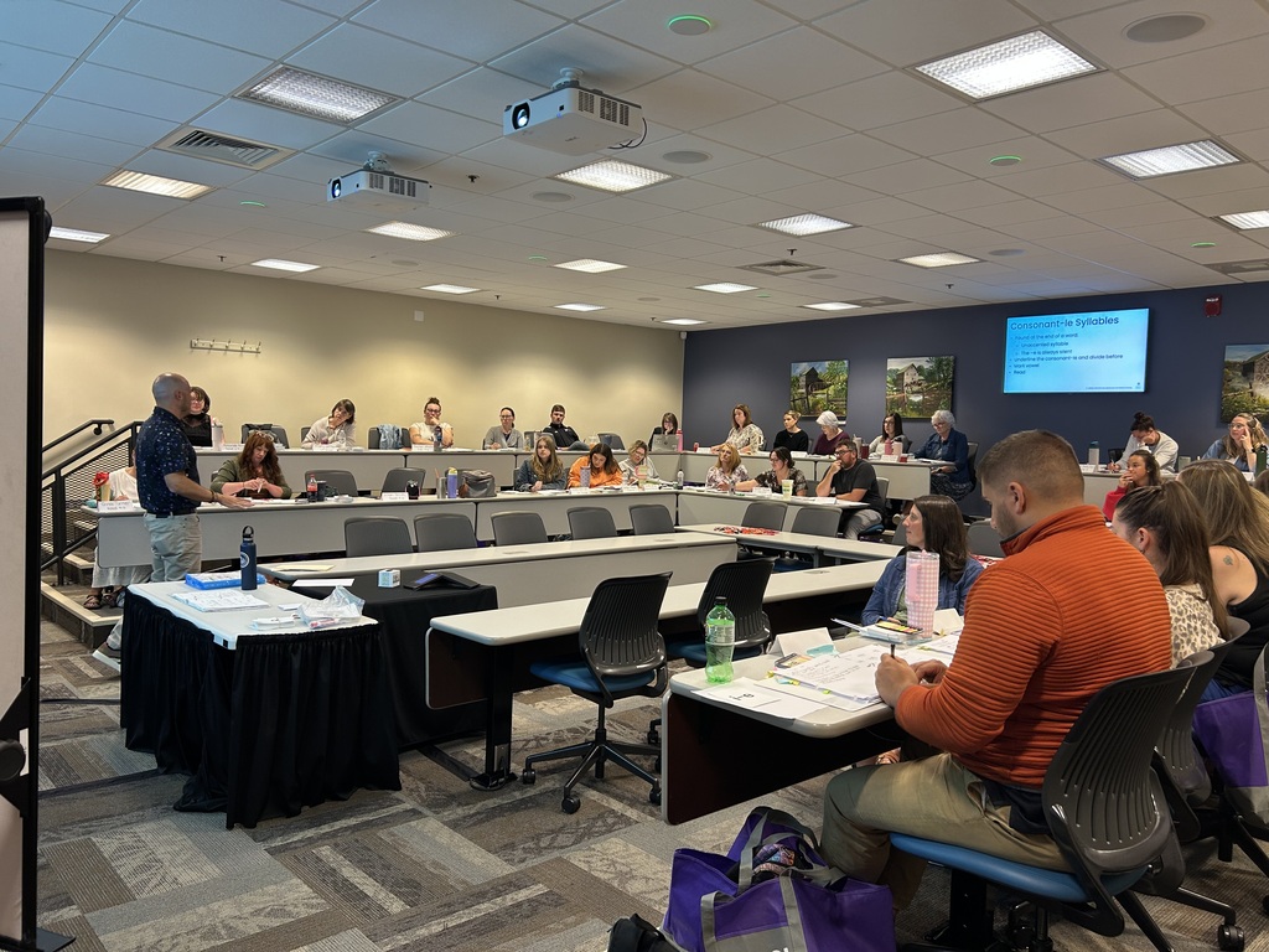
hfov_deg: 67.3
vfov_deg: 53.1
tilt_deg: -3.1
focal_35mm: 26
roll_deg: -1.5
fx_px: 953
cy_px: 476
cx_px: 634
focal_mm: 5.7
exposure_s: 1/60
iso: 80
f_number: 1.5
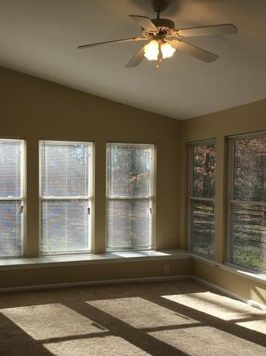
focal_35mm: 41
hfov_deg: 34.9
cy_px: 197
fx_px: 421
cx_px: 104
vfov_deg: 45.8
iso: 32
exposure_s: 1/371
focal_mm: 3.3
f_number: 2.4
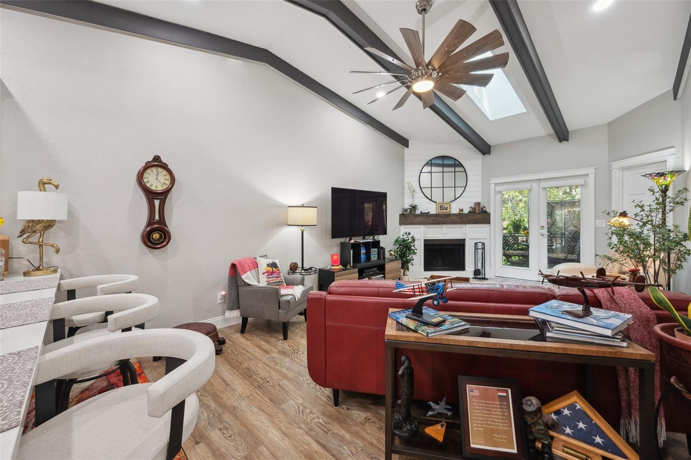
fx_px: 269
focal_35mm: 14
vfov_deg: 81.2
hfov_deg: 104.3
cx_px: 346
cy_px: 230
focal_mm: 14
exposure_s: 1/50
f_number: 7.1
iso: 1250
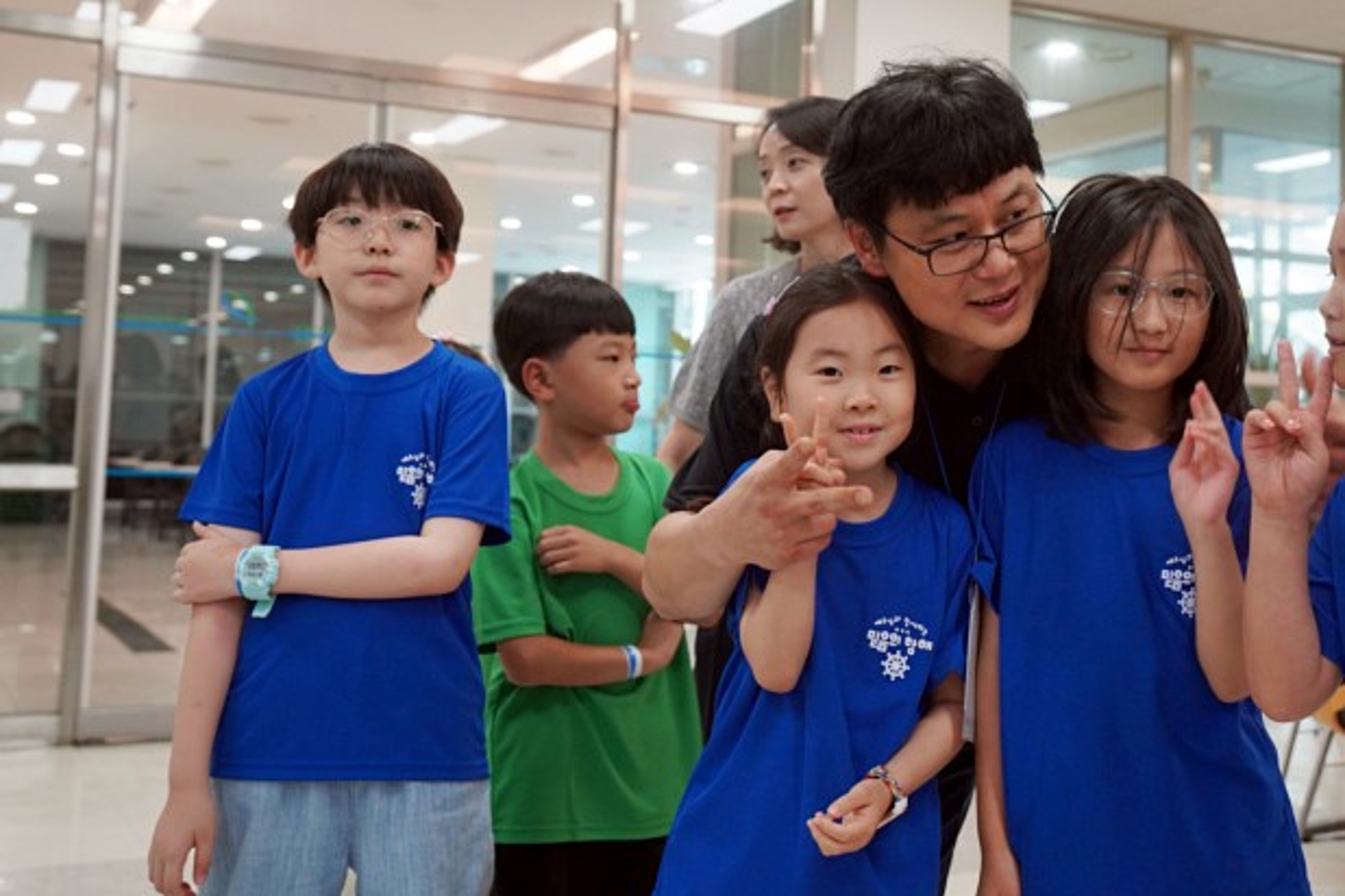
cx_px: 875
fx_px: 1905
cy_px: 333
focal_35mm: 51
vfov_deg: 26.4
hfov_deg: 38.5
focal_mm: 35
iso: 1600
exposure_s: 1/160
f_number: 4
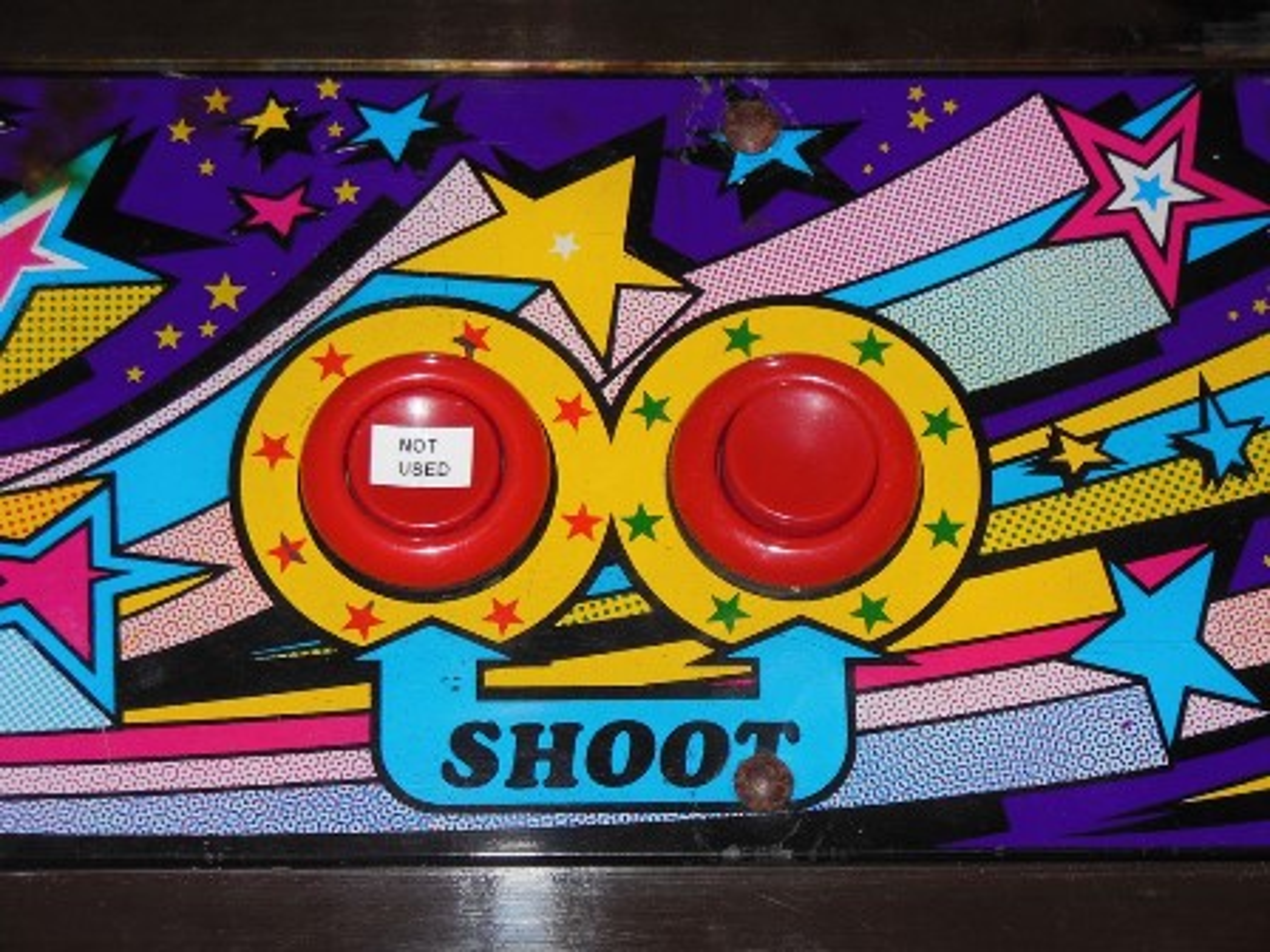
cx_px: 635
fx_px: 3595
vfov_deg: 15.1
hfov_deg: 20.0
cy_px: 476
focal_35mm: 98
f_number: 4.7
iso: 200
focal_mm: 17.5
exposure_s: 1/60
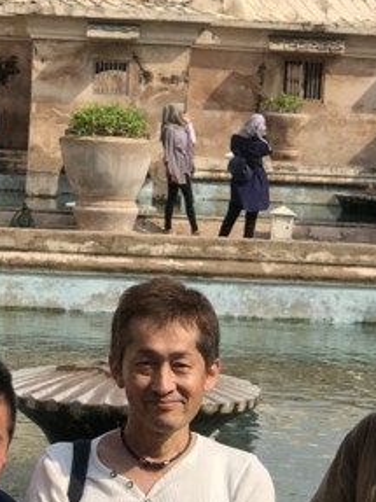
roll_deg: -2.8
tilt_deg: -5.0
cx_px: 201
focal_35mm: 145
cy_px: 317
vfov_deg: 13.6
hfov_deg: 10.2
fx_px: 2102
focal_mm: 6
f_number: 2.4
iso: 16
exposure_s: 1/505
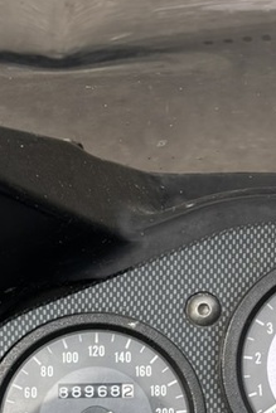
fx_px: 1516
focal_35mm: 132
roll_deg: -25.3
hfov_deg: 10.3
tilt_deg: -34.4
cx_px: 311
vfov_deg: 15.4
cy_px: 336
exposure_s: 1/675
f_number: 1.6
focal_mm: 5.96
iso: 50
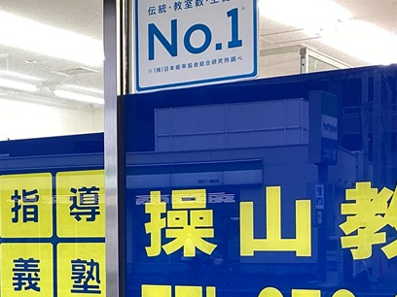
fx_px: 929
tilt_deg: -4.0
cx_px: 3
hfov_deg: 23.2
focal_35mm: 81
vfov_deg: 18.0
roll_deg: +0.7
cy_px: 238
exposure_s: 1/60
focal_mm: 3.3
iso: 50
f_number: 2.4
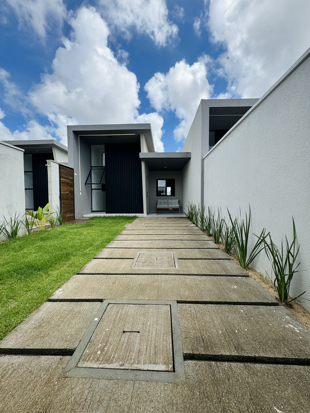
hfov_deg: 85.7
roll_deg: +0.2
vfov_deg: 102.1
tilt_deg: -3.0
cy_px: 206
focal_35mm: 14
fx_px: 167
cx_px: 155
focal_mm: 2.22
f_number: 2.2
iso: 50
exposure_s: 1/932
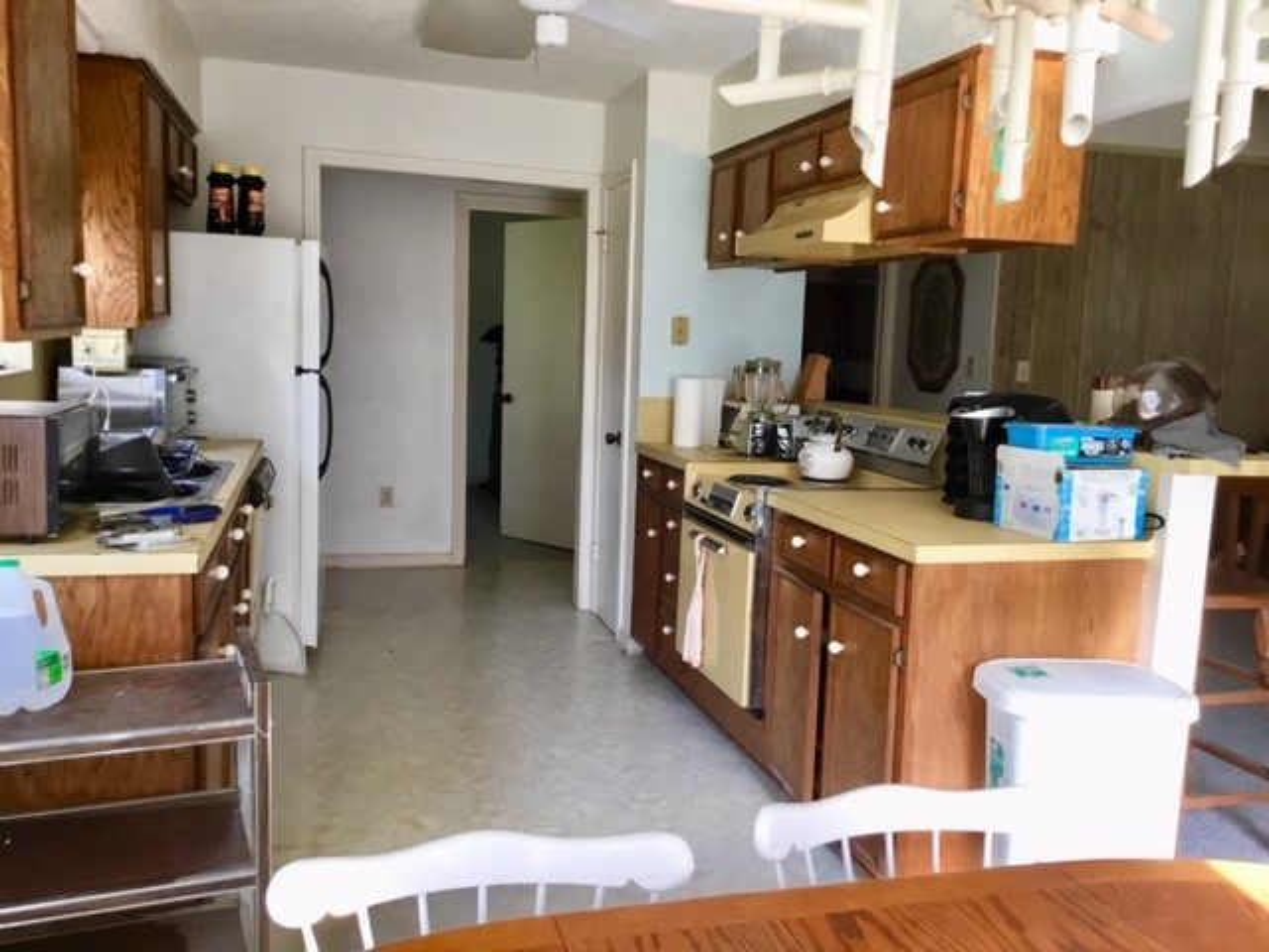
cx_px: 634
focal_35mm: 31
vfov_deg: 45.4
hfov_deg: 58.4
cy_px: 476
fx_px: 1136
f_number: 2.4
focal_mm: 3.3
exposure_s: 1/40
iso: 32
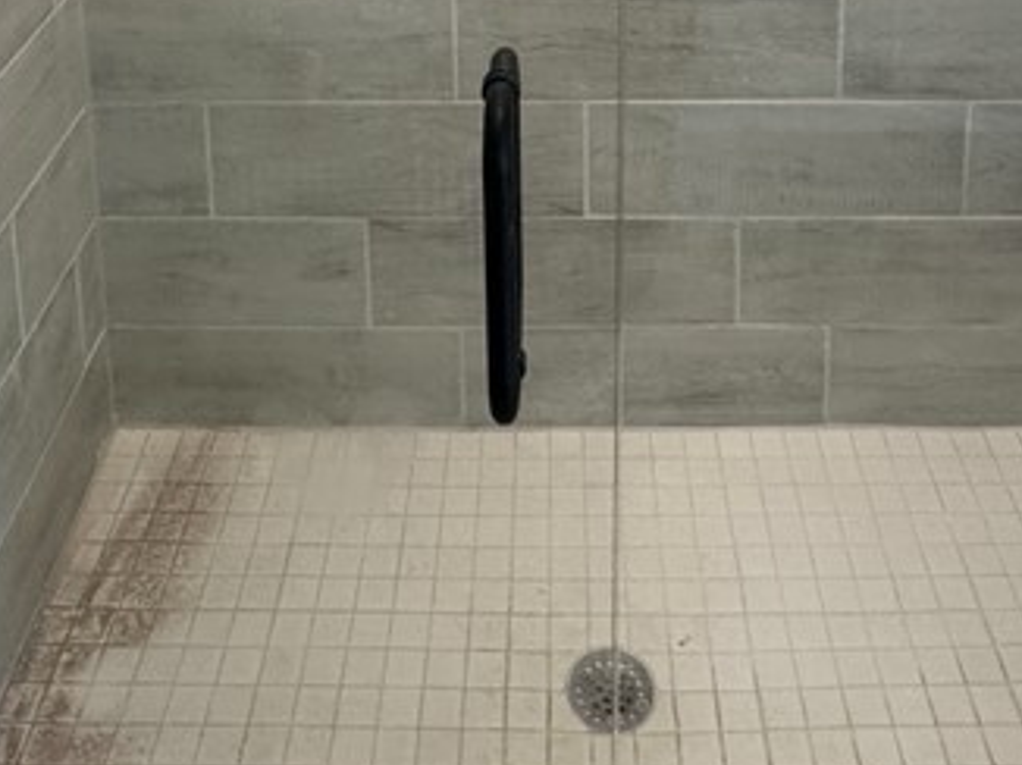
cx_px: 533
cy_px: -295
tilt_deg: -12.1
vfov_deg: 26.4
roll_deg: +0.1
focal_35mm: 44
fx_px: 1298
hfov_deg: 43.0
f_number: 2.2
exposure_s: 1/120
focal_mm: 2.22
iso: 320
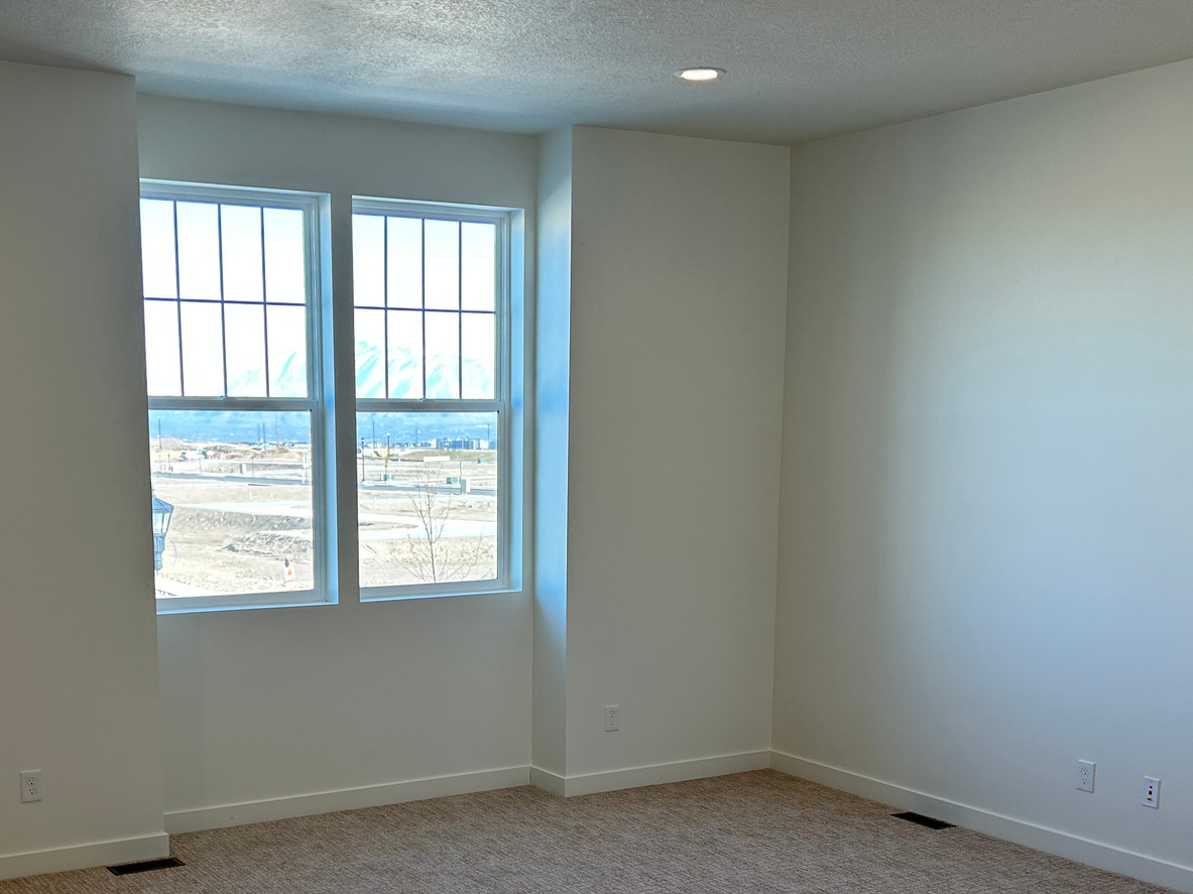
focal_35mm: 45
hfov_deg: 41.9
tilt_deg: -9.1
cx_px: 472
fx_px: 1551
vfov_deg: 31.7
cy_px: 640
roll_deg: +0.5
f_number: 1.5
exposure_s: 1/170
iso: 50
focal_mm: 5.7
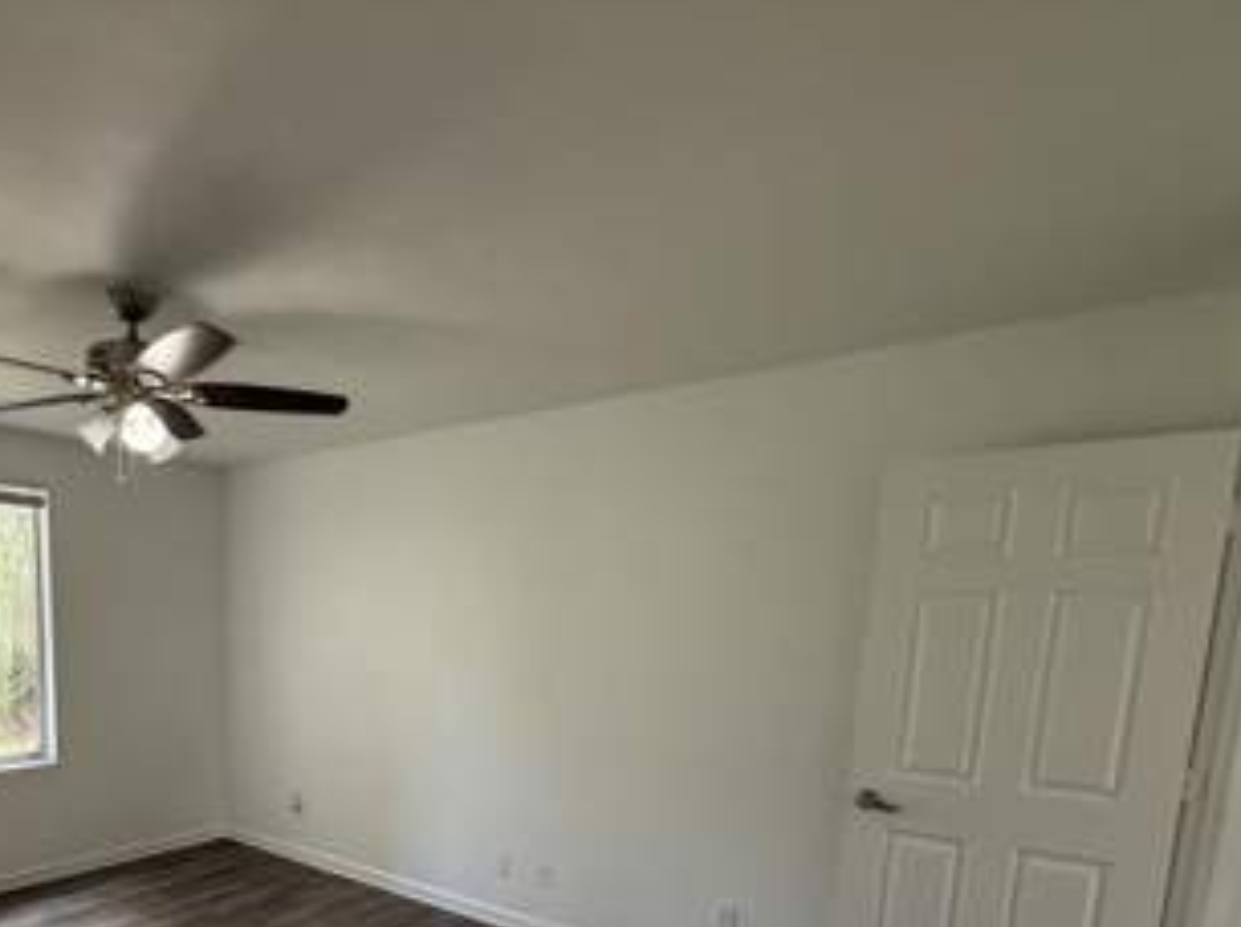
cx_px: 301
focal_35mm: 22
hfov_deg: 70.9
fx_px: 788
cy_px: 718
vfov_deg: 57.2
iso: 250
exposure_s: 1/120
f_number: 2.2
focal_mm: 2.22
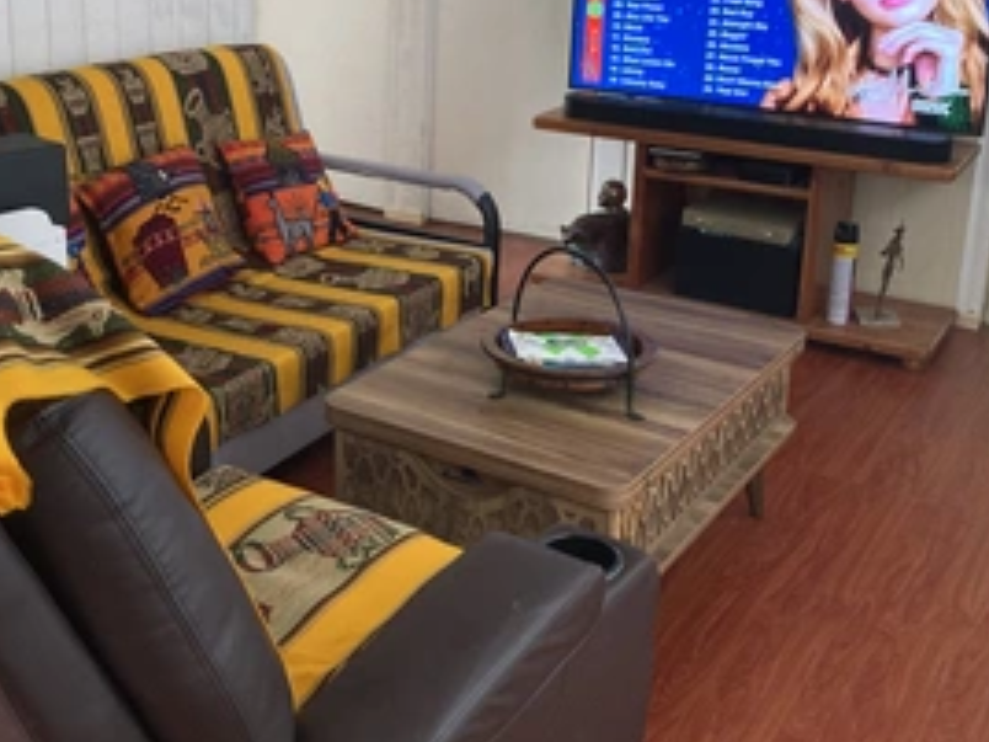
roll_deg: -1.7
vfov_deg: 31.2
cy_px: 240
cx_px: 410
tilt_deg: -16.2
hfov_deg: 41.1
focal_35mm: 46
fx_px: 1314
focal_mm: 3.99
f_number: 1.8
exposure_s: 1/30
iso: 320
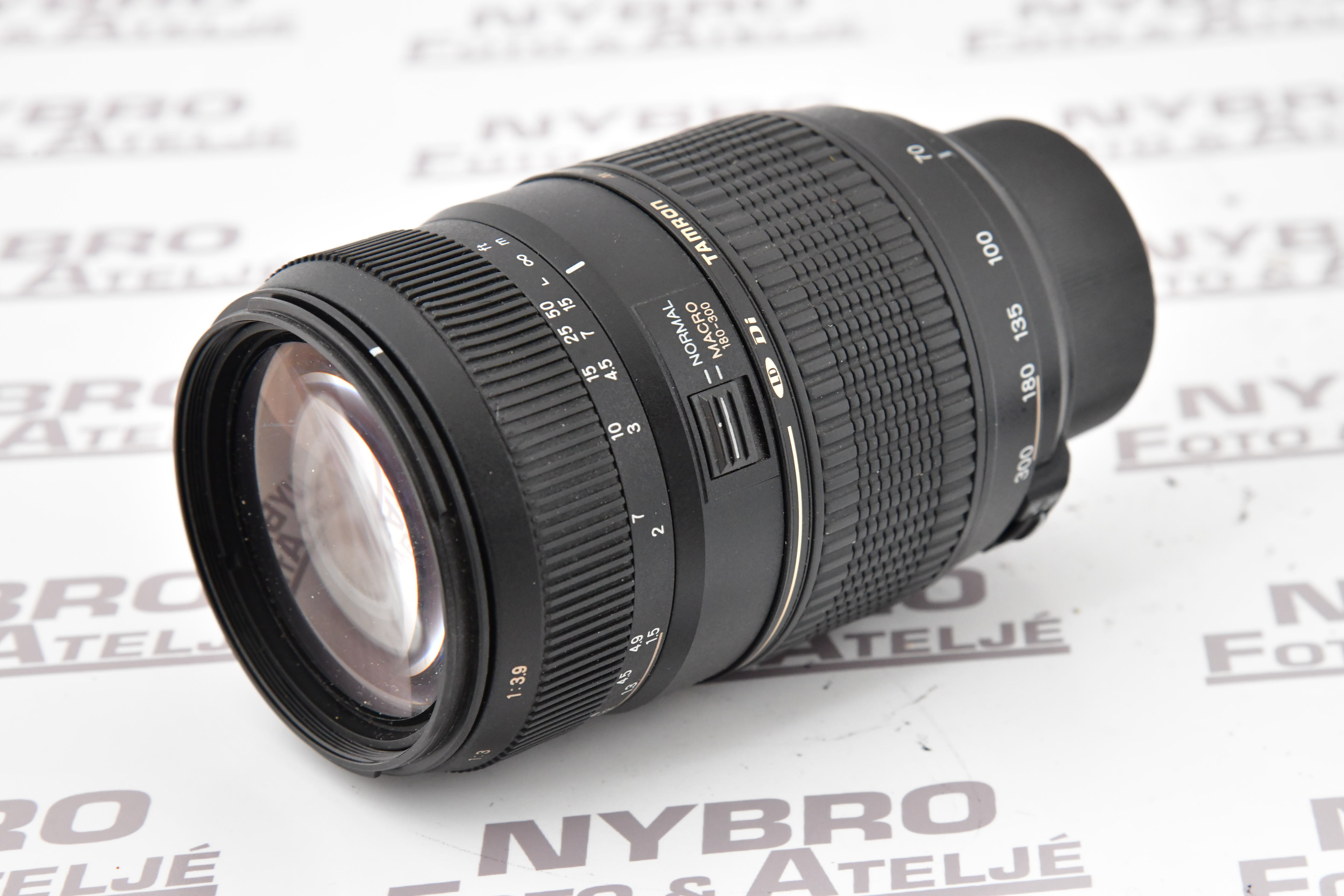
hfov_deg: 17.1
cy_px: 448
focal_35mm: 120
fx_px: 4480
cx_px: 672
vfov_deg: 11.4
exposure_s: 1/60
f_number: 11
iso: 3200
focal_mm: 120
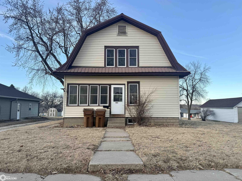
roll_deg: -0.3
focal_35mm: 24
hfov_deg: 71.6
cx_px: 121
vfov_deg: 56.8
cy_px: 90
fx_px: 168
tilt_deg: +5.9
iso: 80
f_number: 1.78
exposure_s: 1/750
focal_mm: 6.76
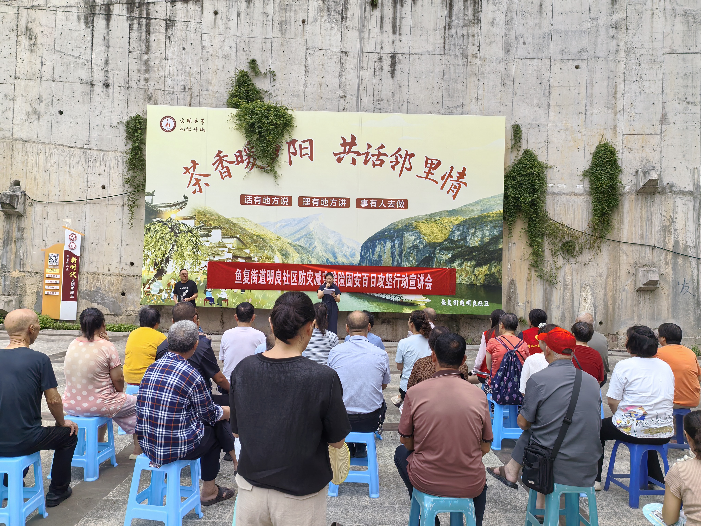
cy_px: 263
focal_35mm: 27
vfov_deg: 51.4
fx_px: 547
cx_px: 350
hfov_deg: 65.3
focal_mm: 5.52
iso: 50
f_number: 1.9
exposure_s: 1/527
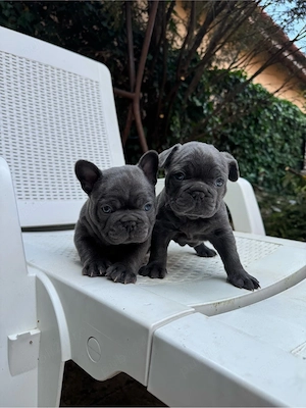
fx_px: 283
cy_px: 204
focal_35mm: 24
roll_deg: -2.5
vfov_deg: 71.6
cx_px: 153
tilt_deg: -3.7
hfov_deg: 56.8
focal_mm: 6.76
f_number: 1.78
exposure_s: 1/925
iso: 80
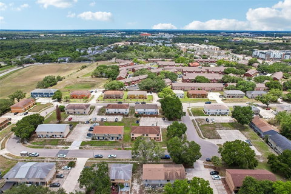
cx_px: 146
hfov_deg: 78.6
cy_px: 97
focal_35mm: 22
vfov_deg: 57.2
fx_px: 178
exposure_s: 1/1250
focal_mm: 8.4
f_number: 2.8
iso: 100
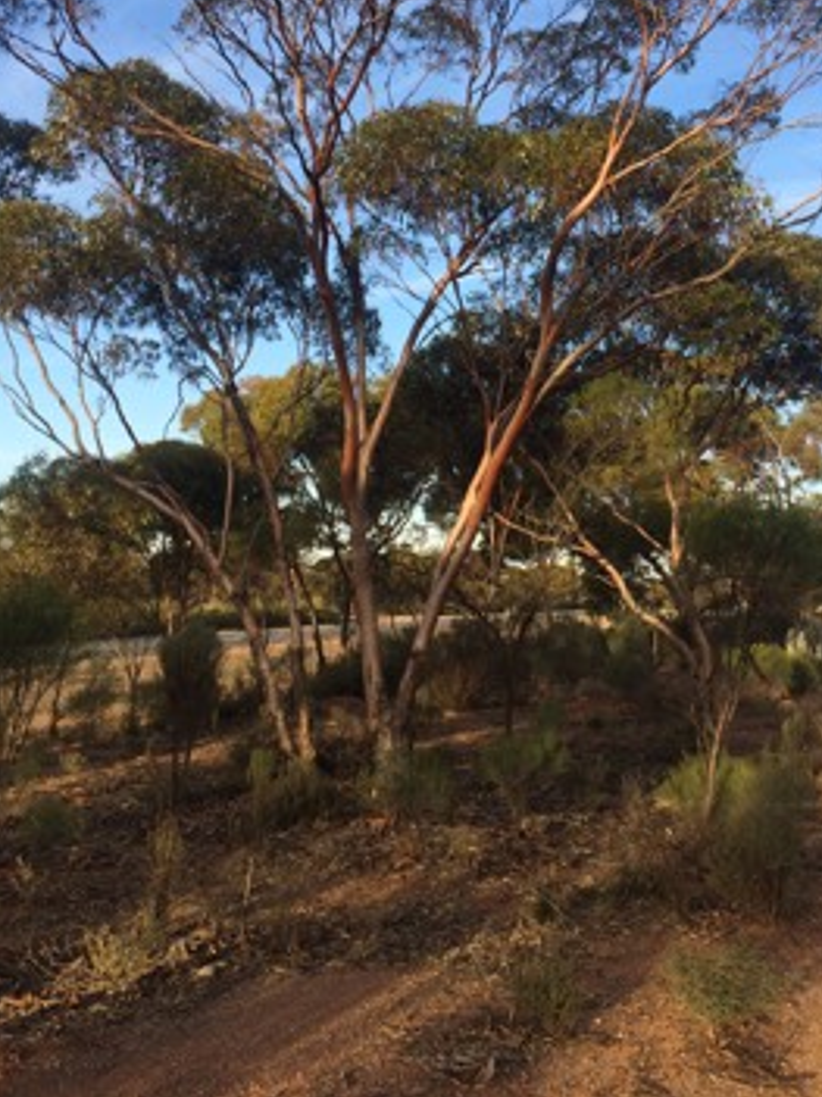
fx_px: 1362
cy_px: 288
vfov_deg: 42.6
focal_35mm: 43
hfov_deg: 33.5
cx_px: 500
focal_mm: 4.15
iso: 32
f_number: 2.2
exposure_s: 1/622
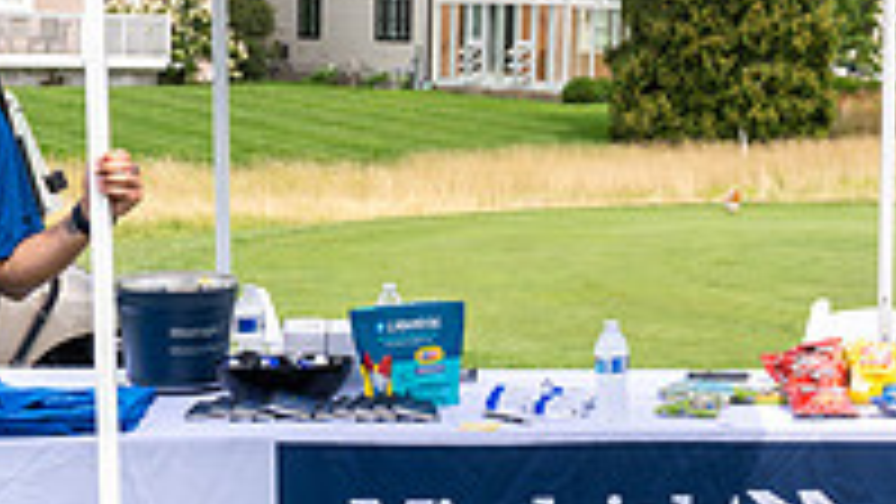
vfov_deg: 11.2
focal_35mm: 108
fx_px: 2566
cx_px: 666
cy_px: 255
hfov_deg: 19.7
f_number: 6.3
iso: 250
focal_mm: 32.5
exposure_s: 1/500
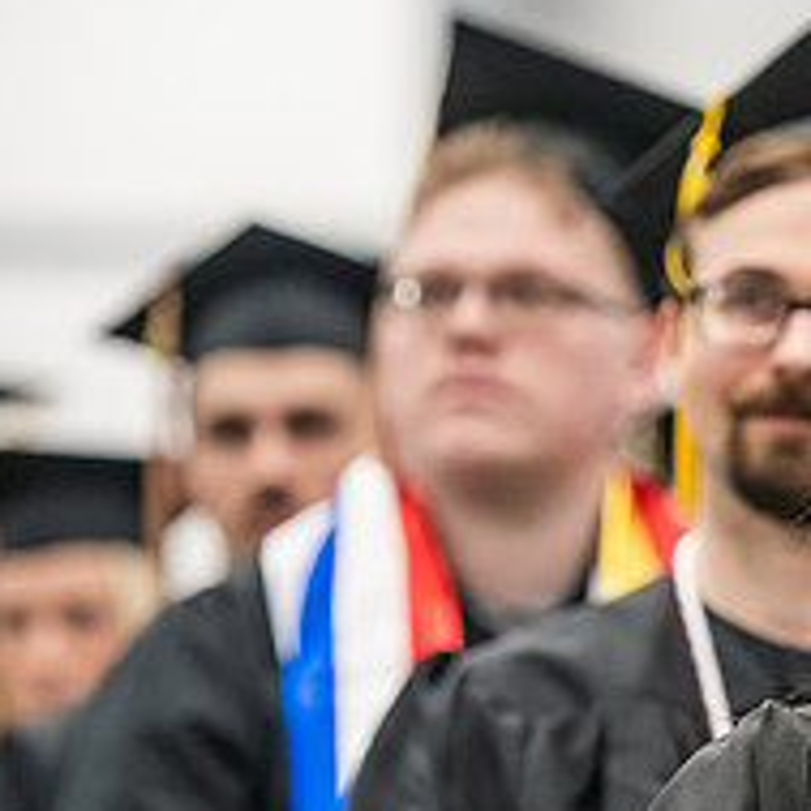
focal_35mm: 392
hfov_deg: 4.5
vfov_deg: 4.5
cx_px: 893
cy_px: 667
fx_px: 10390
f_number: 2.8
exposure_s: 1/200
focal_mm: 150
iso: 3200
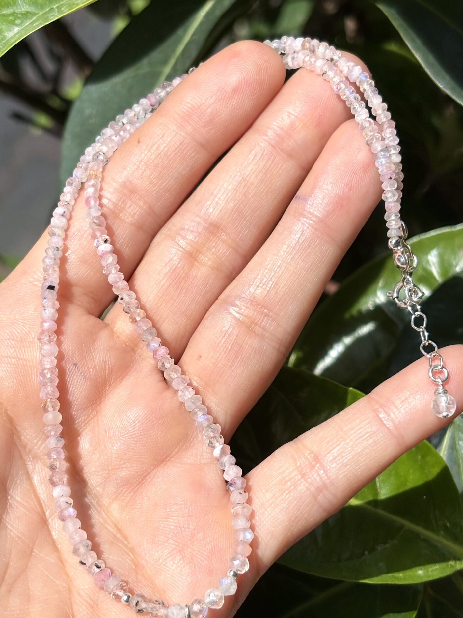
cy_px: 358
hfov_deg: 20.7
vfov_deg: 27.4
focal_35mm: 71
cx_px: 207
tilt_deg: -43.8
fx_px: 1266
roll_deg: -4.4
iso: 40
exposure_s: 1/3021
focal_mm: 5.96
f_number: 1.6
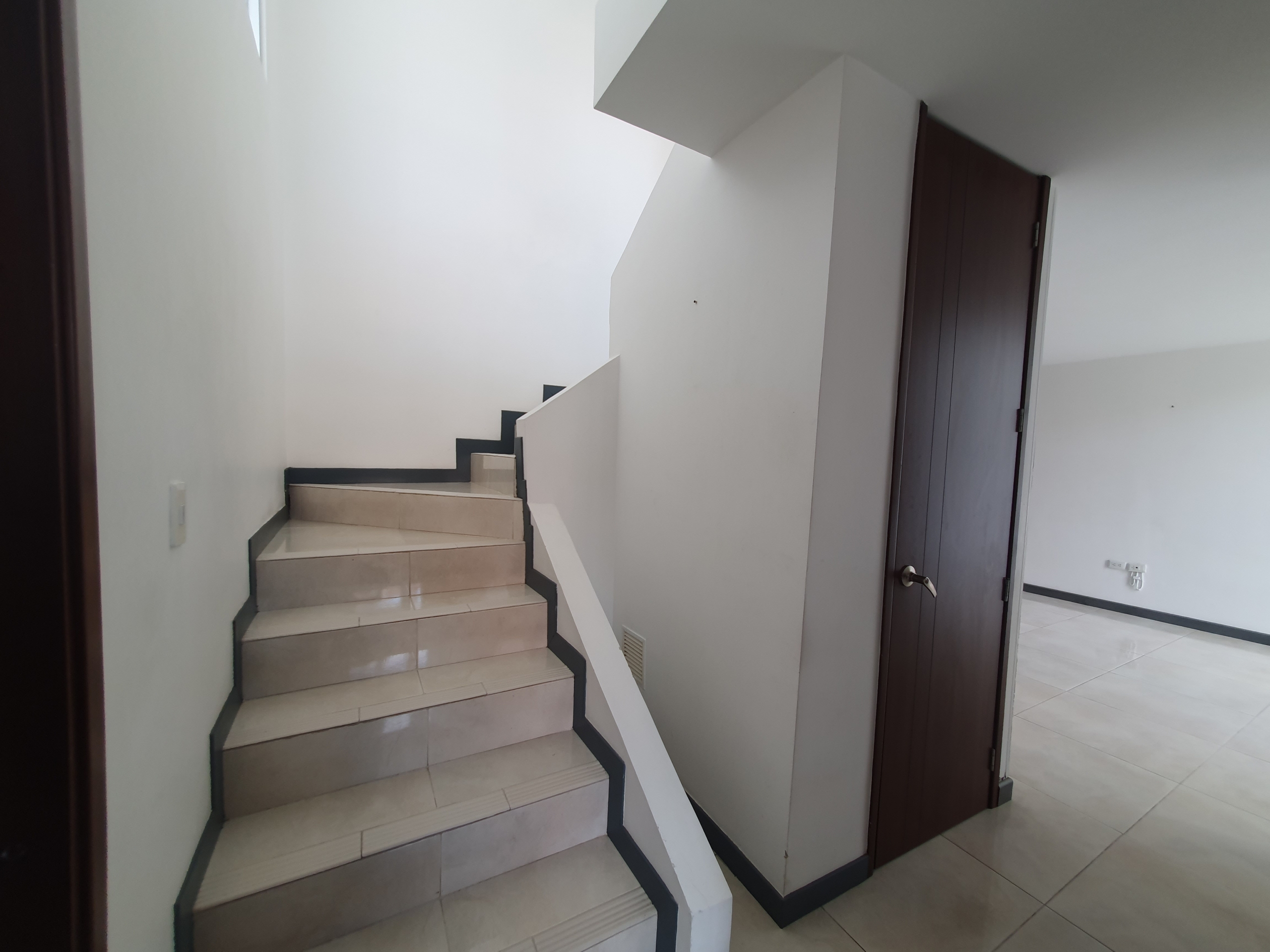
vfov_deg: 89.9
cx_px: 635
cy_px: 476
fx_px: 477
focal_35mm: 13
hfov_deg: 106.2
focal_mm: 1.8
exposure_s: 1/60
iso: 80
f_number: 2.2
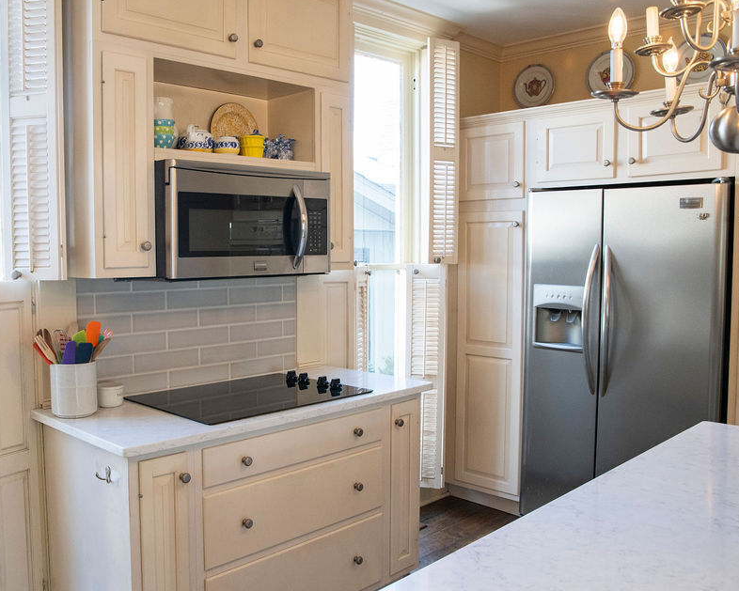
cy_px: 279
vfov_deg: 45.8
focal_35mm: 32
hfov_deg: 54.9
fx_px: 700
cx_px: 270
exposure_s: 1/160
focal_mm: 24
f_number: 6.3
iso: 1250
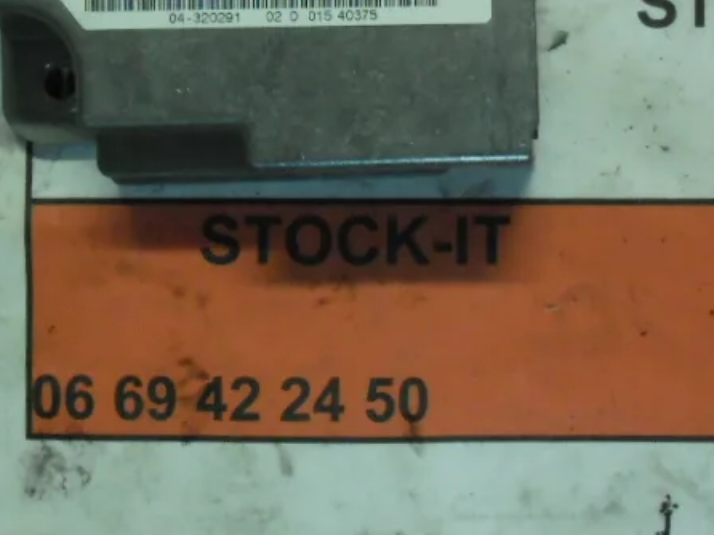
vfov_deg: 23.2
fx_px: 1278
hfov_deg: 30.8
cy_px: 88
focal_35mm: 62
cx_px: 511
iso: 400
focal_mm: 4.9
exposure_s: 1/22
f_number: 3.5
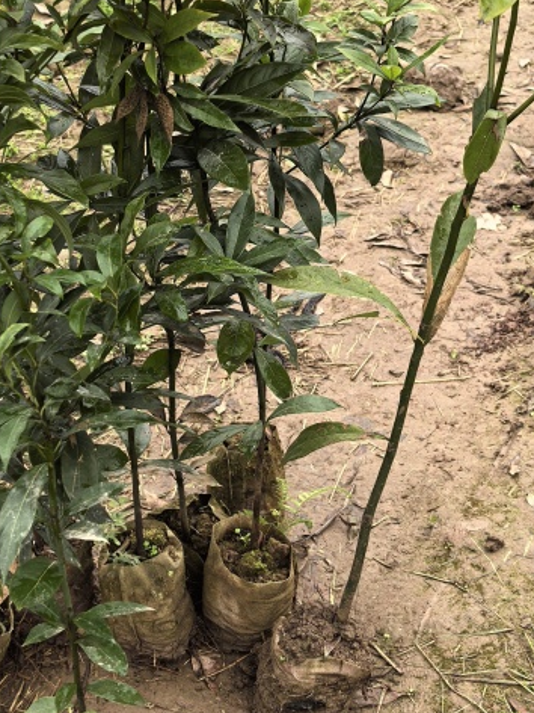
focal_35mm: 61
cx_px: 183
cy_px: 347
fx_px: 1255
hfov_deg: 23.9
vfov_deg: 31.7
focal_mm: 8.5
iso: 50
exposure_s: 1/204
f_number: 2
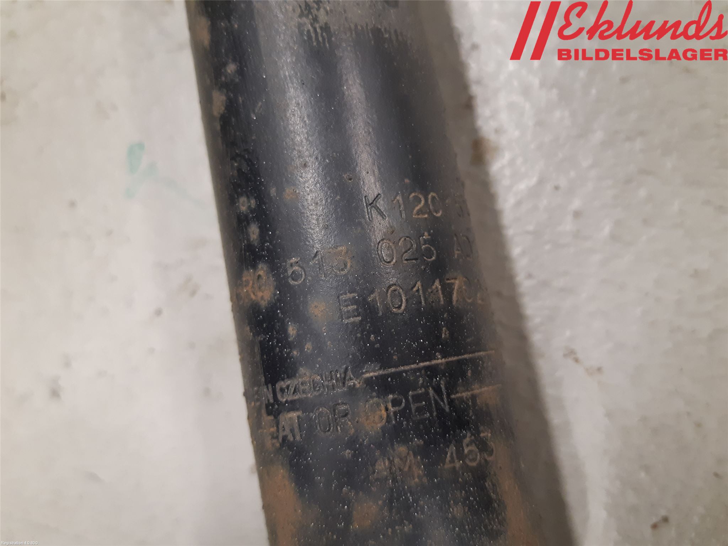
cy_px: 273
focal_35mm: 26
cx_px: 364
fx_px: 547
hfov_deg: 67.3
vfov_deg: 53.1
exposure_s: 1/50
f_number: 1.7
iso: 160
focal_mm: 3.93
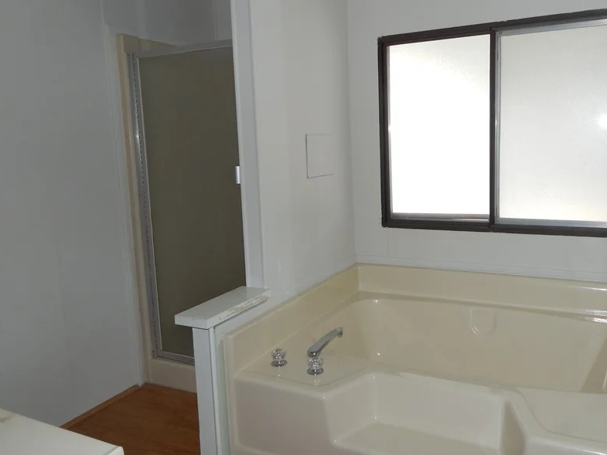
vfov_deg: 46.8
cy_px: 206
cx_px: 337
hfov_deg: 59.8
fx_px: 526
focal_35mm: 30
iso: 125
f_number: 3
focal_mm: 4
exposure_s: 1/100
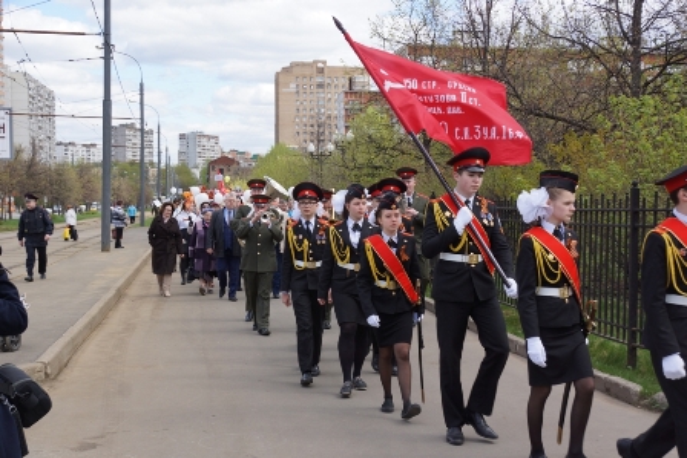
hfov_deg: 37.8
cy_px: 229
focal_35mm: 52
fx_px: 1002
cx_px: 344
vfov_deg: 25.8
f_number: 7.1
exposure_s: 1/160
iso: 100
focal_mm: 35
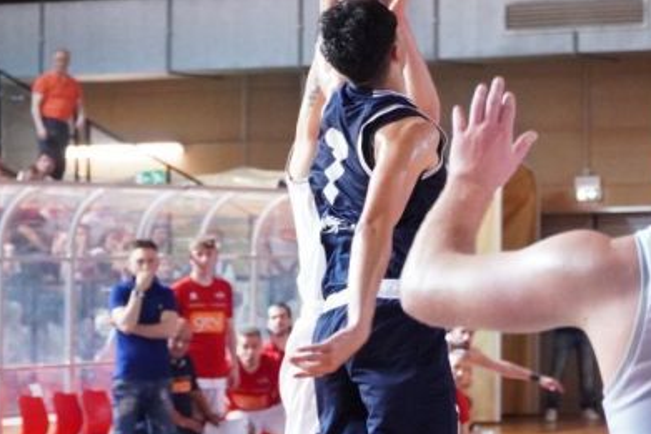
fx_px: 3328
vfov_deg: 7.5
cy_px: 203
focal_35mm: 184
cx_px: 350
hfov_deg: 11.2
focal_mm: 60
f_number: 4
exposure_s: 1/500
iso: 5000
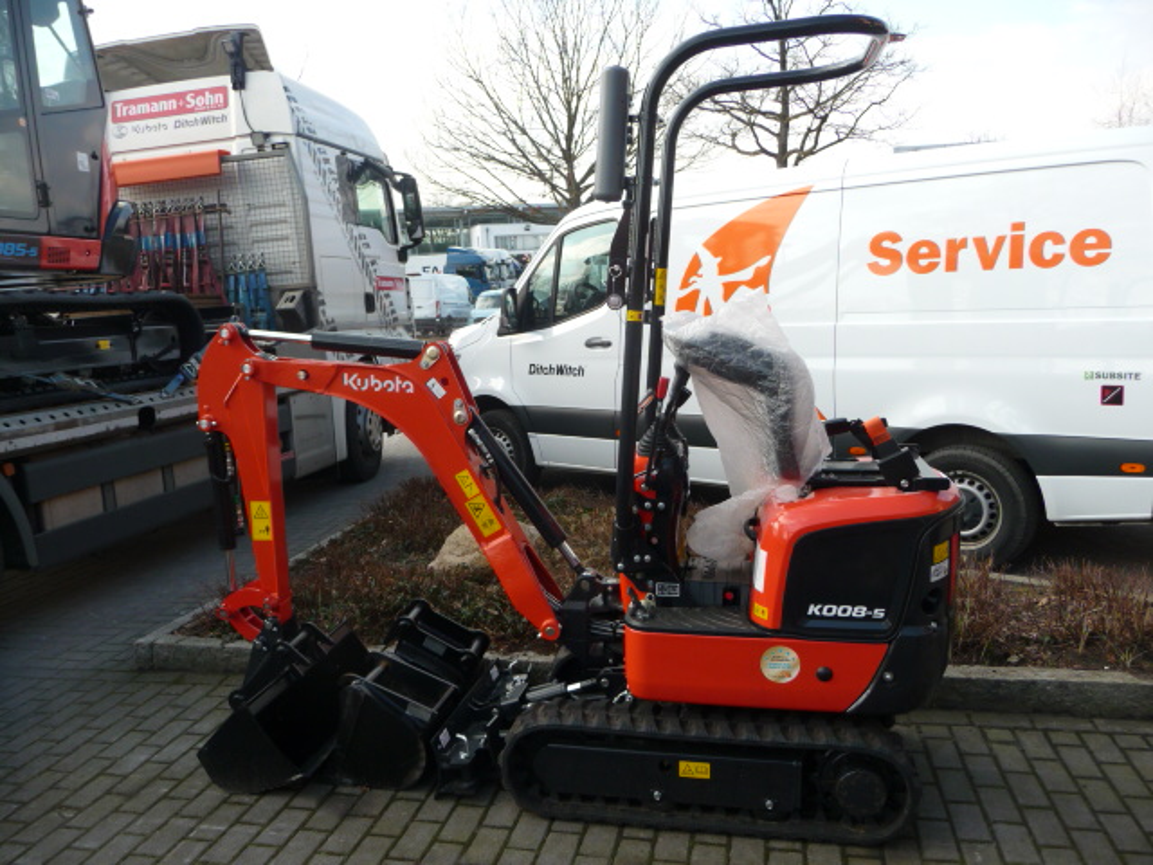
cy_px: 432
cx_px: 576
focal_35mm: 28
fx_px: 933
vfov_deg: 49.7
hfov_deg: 63.4
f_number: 3.3
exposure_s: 1/250
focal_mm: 4.7
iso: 100
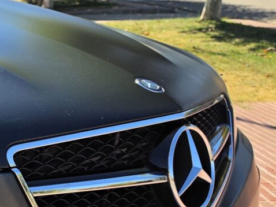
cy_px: 175
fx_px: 614
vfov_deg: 18.9
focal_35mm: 77
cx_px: -154
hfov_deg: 20.9
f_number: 1.4
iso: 50
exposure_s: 1/7939
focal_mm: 6.5
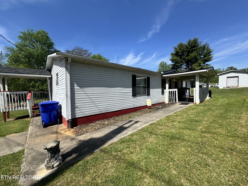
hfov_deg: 102.1
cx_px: 124
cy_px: 93
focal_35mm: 14
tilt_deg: -2.8
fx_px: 100
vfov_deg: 85.7
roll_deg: +1.1
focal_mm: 2.22
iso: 50
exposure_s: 1/2208
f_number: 2.2
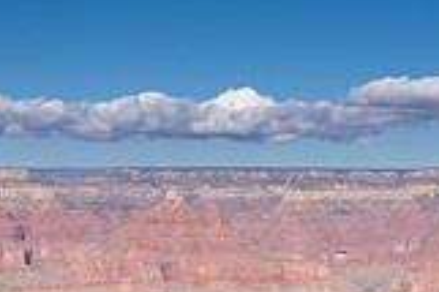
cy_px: 374
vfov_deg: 13.7
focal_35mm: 96
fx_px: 1169
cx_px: 264
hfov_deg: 21.2
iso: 400
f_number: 8
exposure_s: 1/2000
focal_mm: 26.5
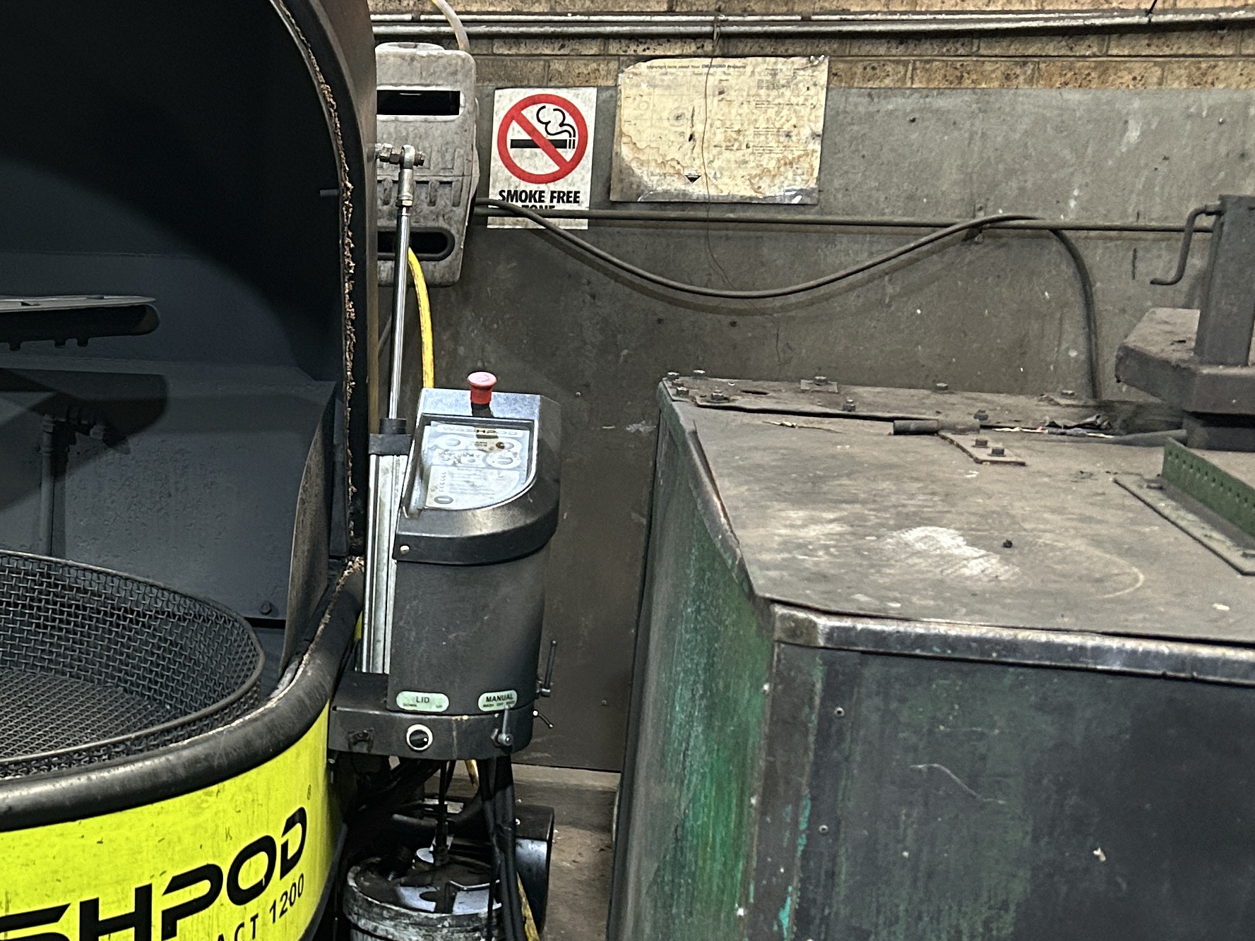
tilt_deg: -12.0
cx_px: 47
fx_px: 2139
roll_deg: -0.5
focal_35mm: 59
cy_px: 565
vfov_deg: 24.8
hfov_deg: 30.7
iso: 400
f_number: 1.5
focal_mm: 5.7
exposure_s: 1/33
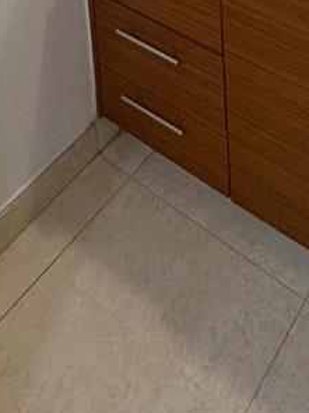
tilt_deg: -3.8
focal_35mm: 57
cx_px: 211
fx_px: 679
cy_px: -374
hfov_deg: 25.5
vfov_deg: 20.4
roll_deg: +4.8
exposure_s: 1/120
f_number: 2.2
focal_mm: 2.22
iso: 160
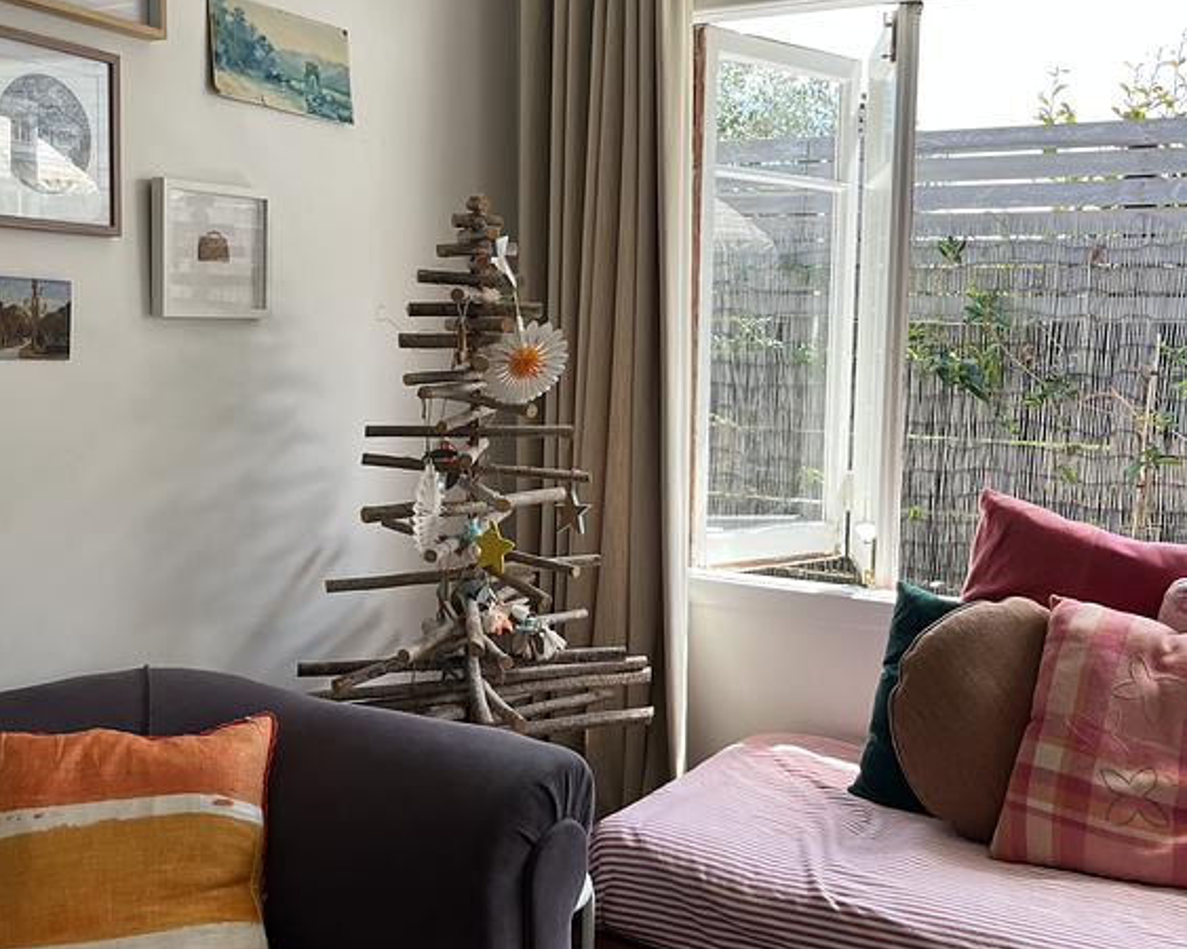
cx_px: 550
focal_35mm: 28
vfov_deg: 51.5
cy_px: 486
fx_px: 983
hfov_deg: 62.2
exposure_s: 1/336
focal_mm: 5.1
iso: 50
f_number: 1.6
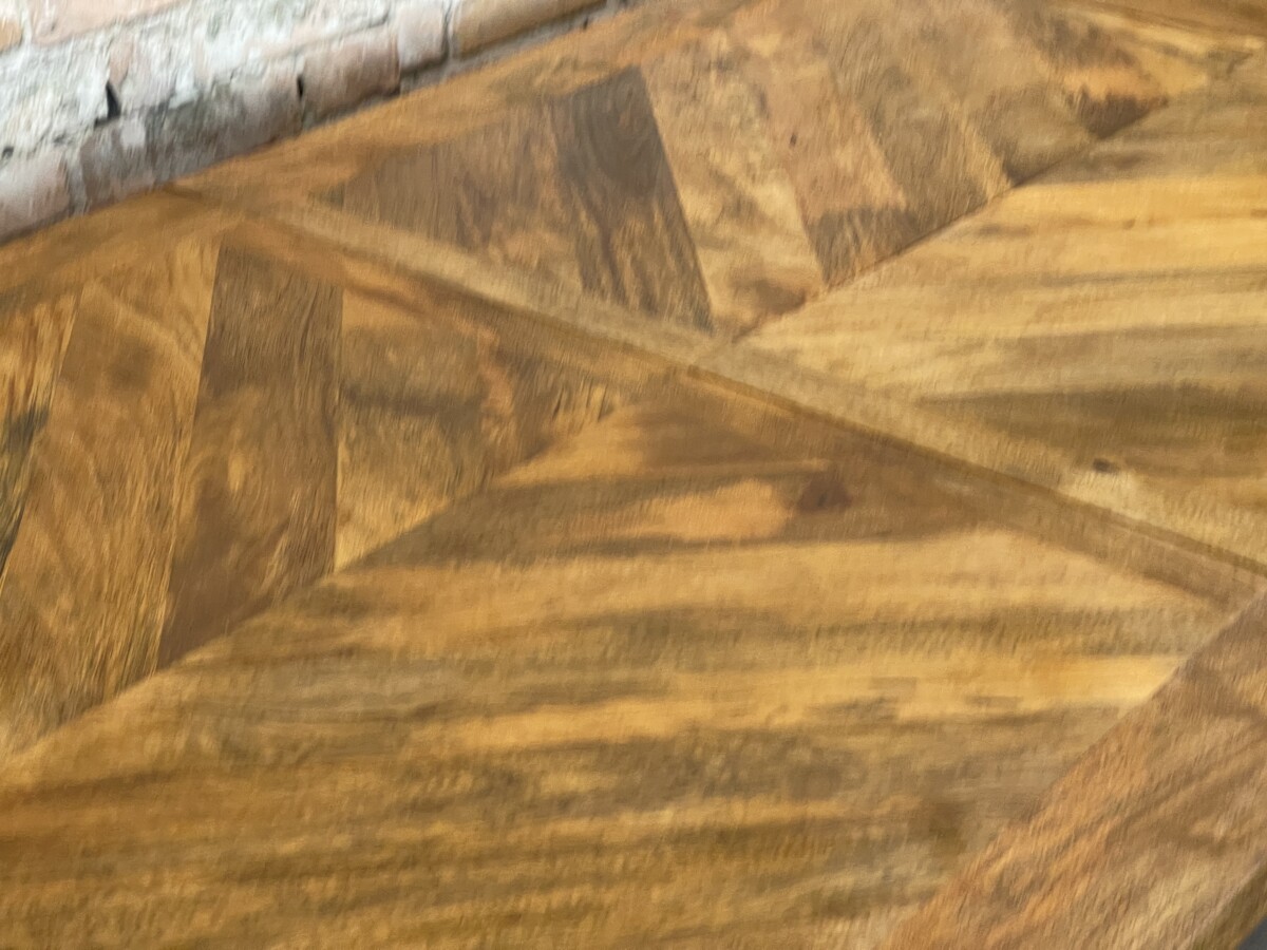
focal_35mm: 64
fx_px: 2343
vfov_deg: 22.9
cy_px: 475
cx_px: 634
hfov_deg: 30.3
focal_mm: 7.5
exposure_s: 1/50
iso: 160
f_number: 2.2
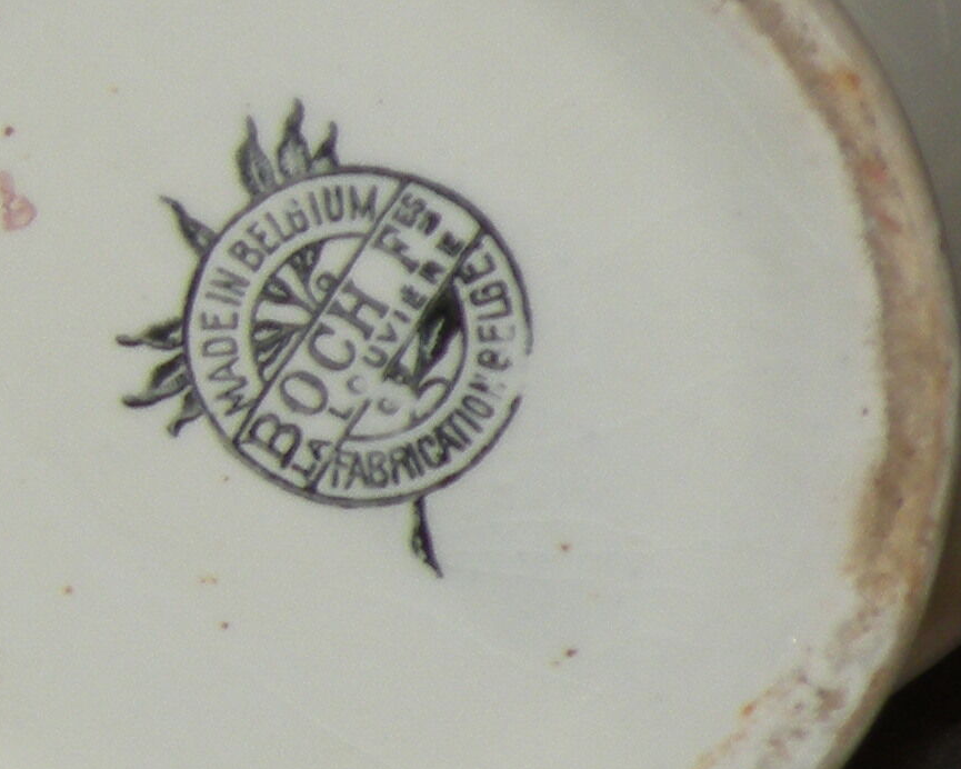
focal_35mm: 416
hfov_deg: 4.6
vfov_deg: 3.7
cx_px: -772
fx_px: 11832
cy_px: 292
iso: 64
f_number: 4
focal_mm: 17.9
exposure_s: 1/60
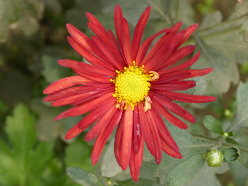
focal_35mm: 98
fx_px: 702
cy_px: 93
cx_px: 124
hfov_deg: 20.0
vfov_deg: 15.1
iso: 160
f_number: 4.9
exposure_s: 1/60
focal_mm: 16.1
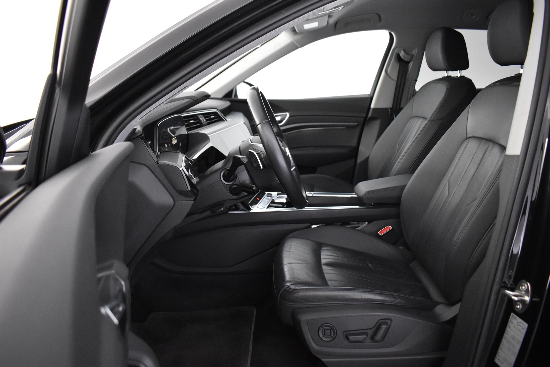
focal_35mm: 27
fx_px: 412
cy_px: 184
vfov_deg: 47.9
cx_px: 275
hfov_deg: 67.4
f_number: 3.5
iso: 3200
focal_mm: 18
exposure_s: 1/30
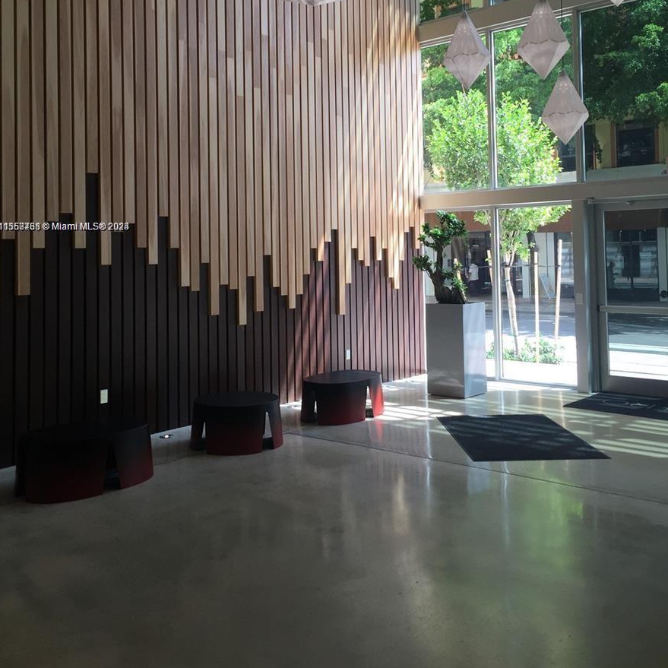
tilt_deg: +7.6
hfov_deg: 47.2
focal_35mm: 35
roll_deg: +1.9
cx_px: 332
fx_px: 764
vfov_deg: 46.5
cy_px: 227
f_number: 2.2
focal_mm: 4.15
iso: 50
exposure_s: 1/120
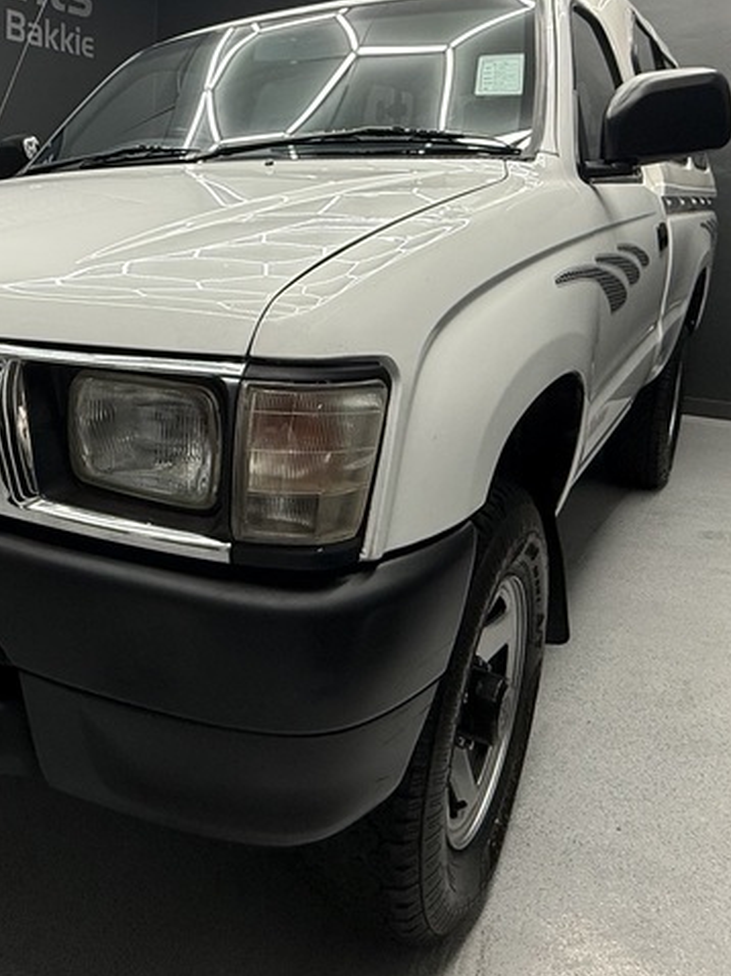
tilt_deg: -8.7
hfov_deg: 43.0
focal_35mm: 30
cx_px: 82
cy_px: 374
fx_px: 845
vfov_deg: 59.3
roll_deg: -0.4
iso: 100
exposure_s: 1/99
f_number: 2.2
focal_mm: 2.22
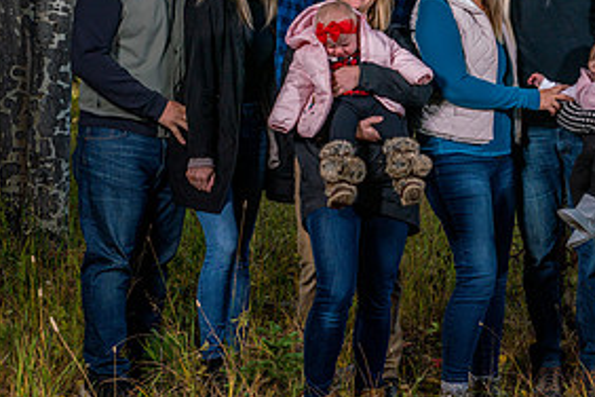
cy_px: 140
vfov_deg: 18.9
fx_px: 1190
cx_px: 477
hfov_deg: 27.5
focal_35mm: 72
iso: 160
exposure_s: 1/1000
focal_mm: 35
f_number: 5
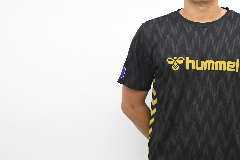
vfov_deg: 16.6
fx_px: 547
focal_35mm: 82
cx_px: 198
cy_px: 38
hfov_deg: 24.3
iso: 4000
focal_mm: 30
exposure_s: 1/800
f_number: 3.2
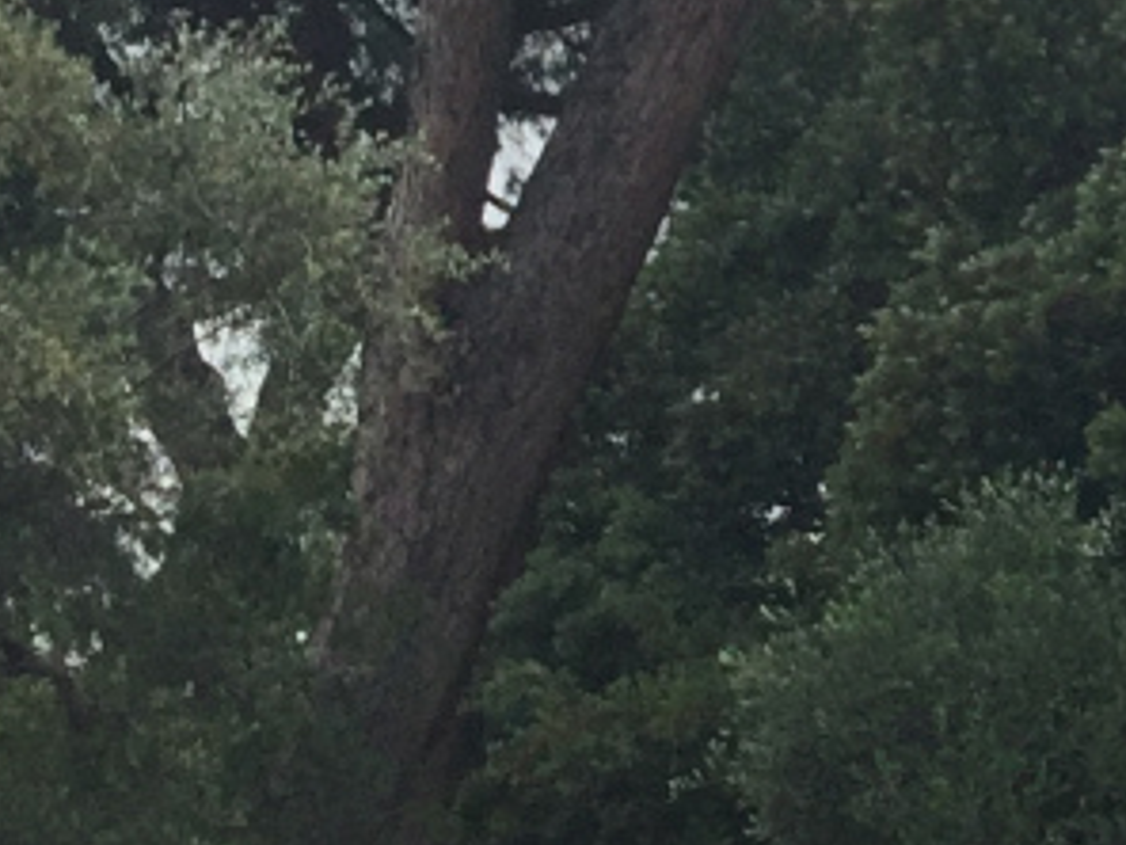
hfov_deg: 11.2
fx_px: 5107
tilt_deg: +11.4
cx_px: 2381
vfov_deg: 9.4
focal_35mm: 157
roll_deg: -0.8
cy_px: 30
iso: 32
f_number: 2.2
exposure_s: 1/3049
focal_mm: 4.15
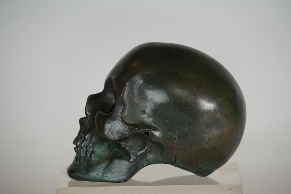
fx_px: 1682
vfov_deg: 6.6
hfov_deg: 9.9
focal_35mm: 208
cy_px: 97
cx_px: 146
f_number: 5.6
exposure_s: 1/250
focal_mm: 139
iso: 1000
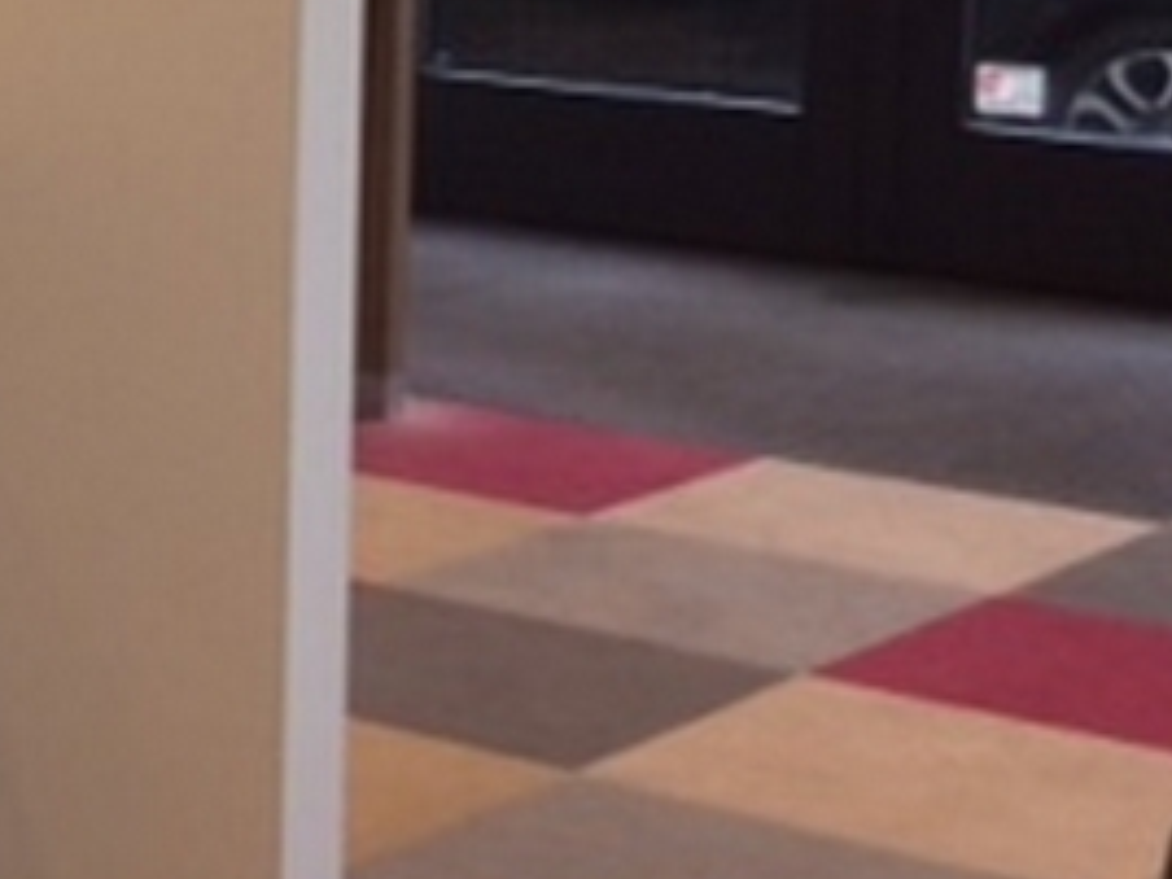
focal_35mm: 111
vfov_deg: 13.1
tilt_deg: -6.6
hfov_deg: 15.3
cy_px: -26
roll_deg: +2.6
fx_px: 3758
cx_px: -949
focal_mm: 4.15
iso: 80
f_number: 2.2
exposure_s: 1/33
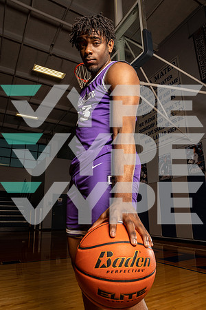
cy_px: 155
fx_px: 206
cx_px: 103
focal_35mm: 24
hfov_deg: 53.1
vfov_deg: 73.7
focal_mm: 24
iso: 320
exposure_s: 1/200
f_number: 8
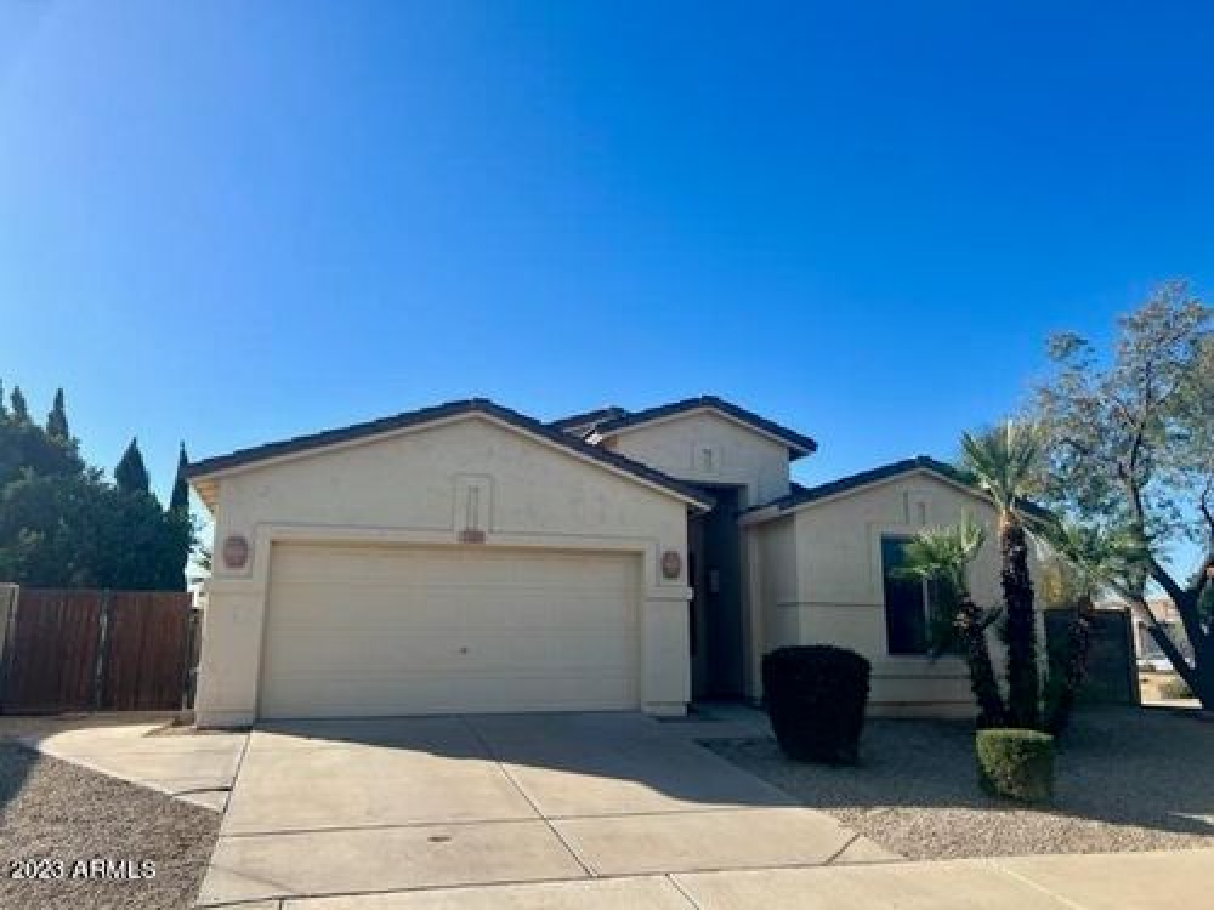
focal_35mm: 26
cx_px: 607
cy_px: 455
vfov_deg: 53.1
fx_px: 912
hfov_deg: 67.3
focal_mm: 5.7
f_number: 1.5
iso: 50
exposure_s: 1/3968
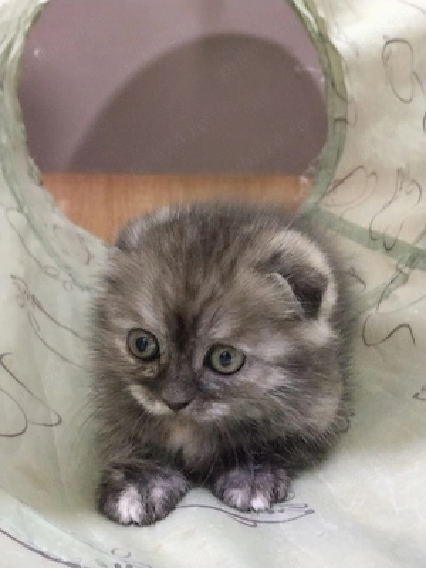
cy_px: 284
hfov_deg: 31.5
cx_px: 213
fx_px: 755
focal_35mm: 46
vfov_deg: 41.2
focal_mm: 4.22
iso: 1250
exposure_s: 1/16.7
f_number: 1.8
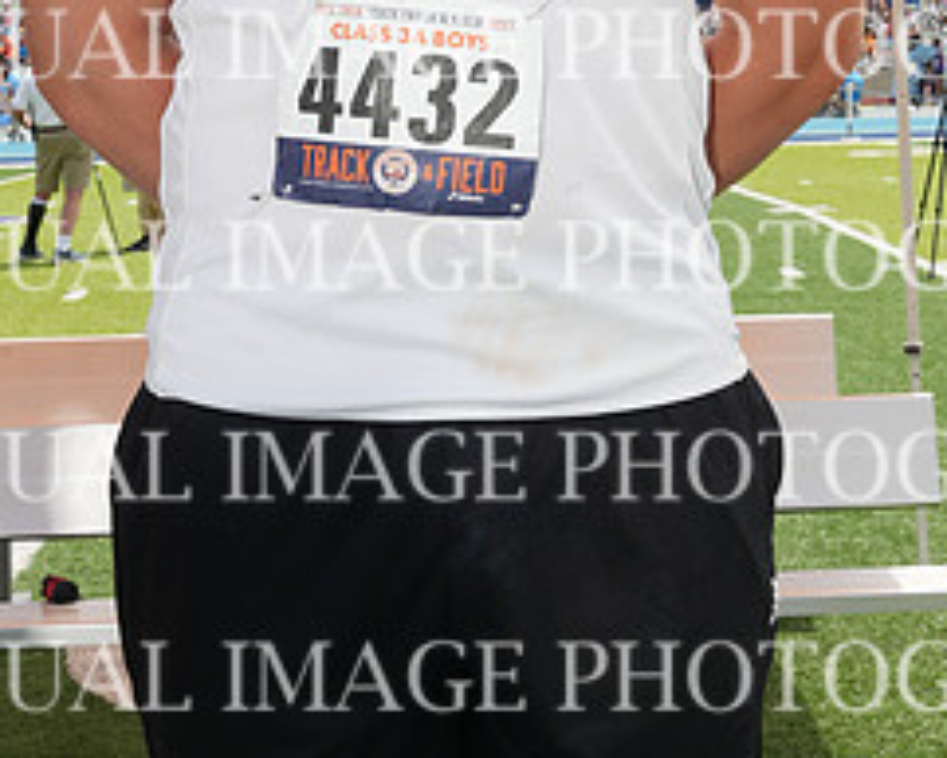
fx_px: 2948
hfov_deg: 18.2
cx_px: 530
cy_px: -63
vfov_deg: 14.3
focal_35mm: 105
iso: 100
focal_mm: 31
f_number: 8
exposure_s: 1/160
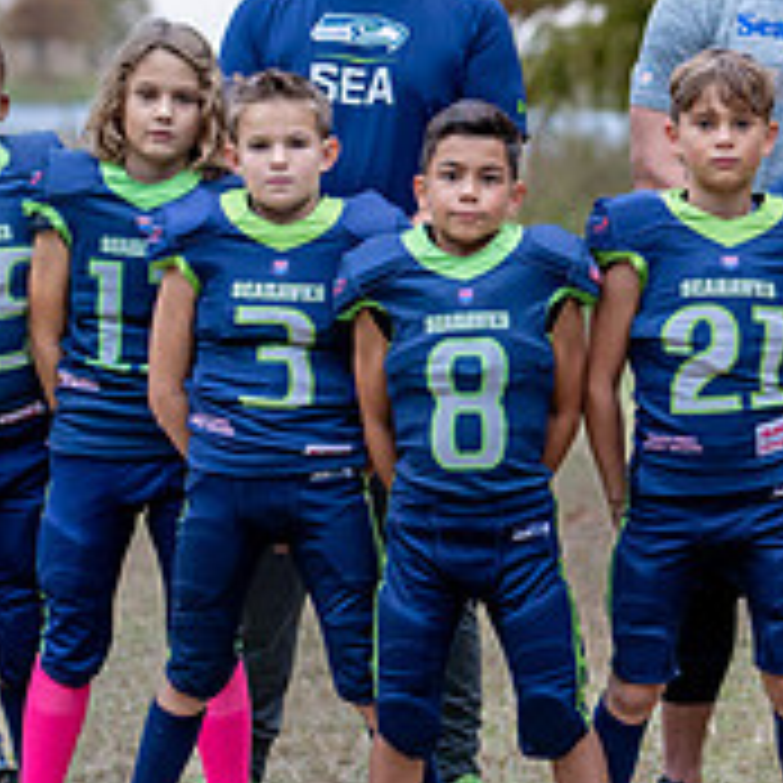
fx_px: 4555
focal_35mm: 178
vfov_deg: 9.8
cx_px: 684
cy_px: 299
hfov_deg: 9.8
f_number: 1.6
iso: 320
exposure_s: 1/400
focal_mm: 50
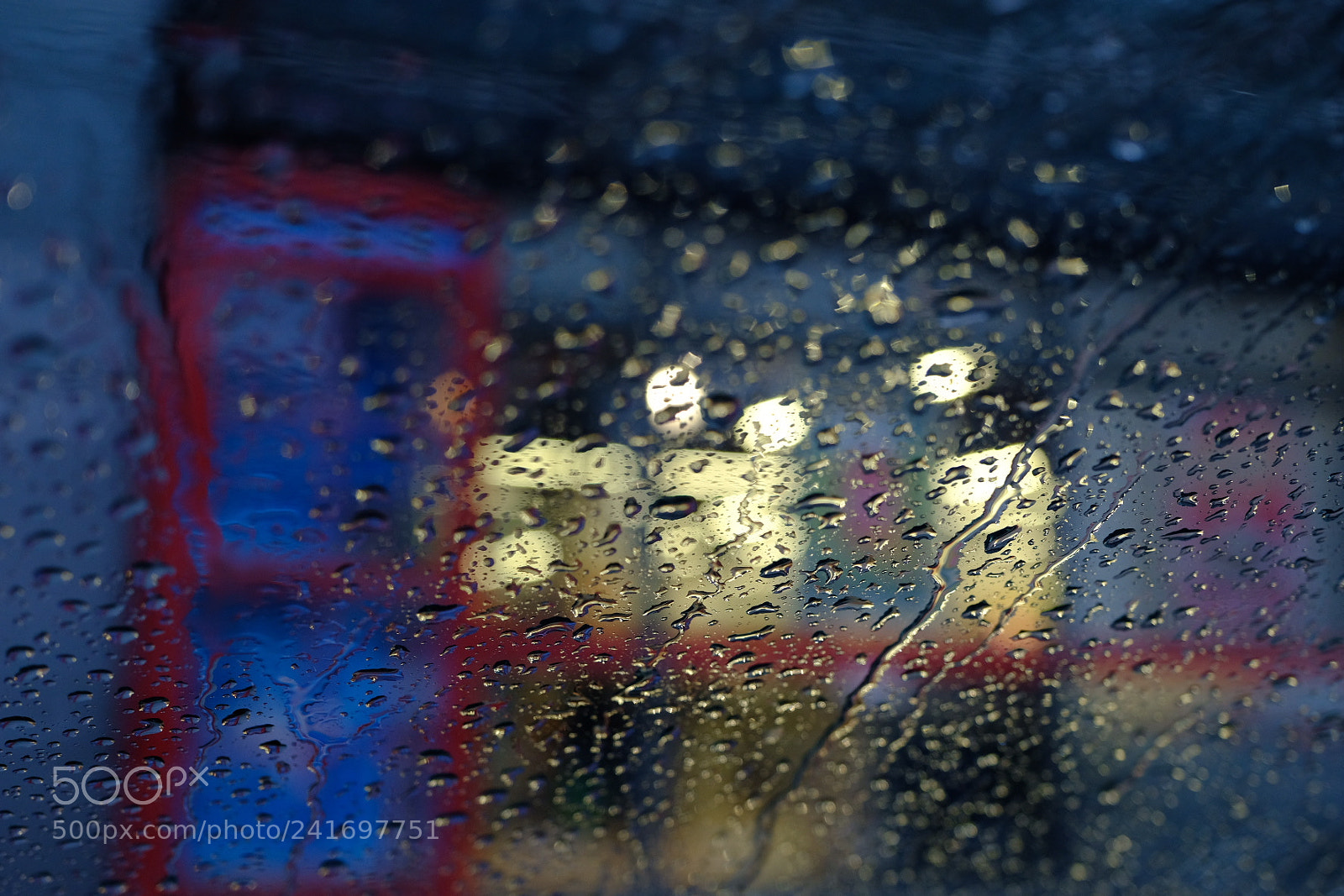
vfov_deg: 31.9
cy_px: 448
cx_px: 672
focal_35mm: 42
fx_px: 1568
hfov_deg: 46.4
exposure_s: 1/60
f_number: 2.8
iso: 640
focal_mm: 28.3
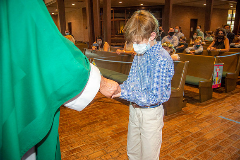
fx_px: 200
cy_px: 80
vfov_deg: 43.6
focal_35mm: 30
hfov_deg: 62.0
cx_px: 120
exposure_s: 1/200
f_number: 5
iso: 1600
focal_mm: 30
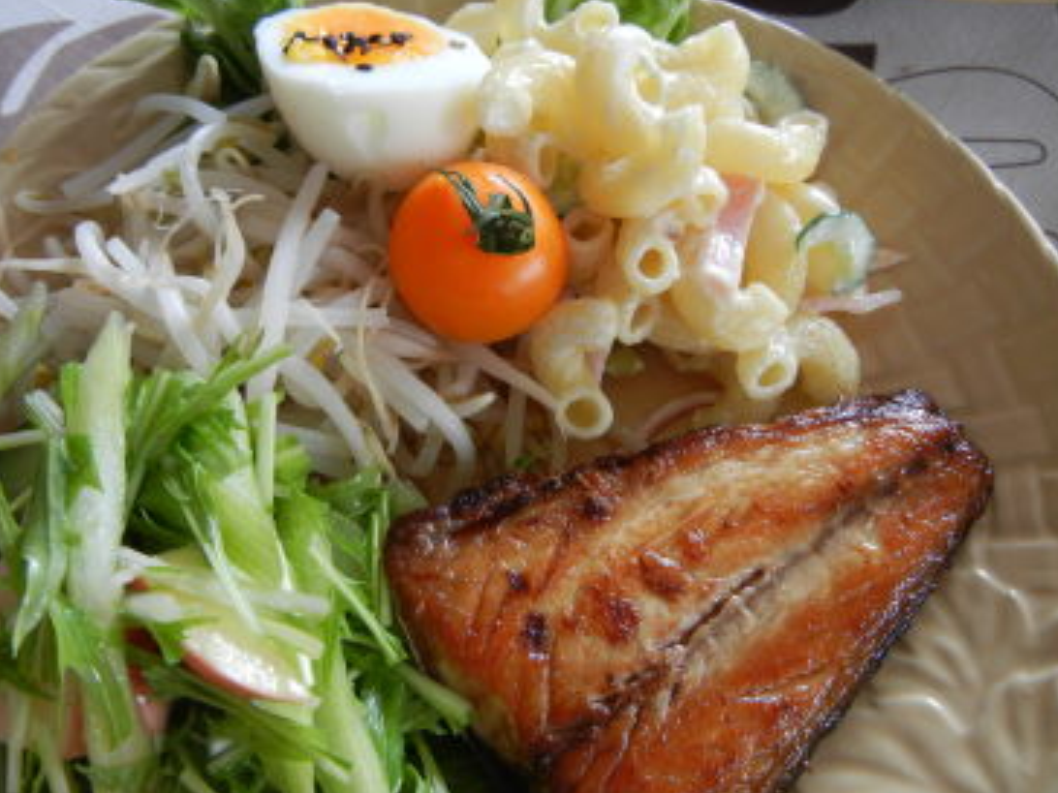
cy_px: 398
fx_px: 1009
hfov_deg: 55.3
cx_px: 506
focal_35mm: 33
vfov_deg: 42.9
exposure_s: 1/48
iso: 160
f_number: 3.5
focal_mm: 5.4
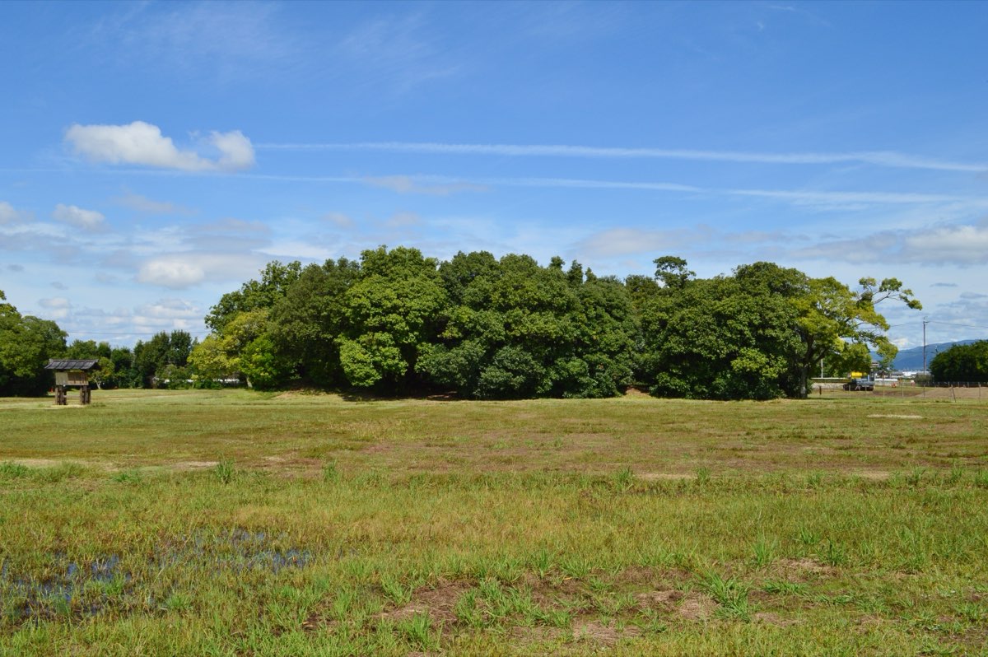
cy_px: 328
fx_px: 823
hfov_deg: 62.0
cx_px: 494
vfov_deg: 43.5
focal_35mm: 30
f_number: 10
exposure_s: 1/400
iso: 200
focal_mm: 20
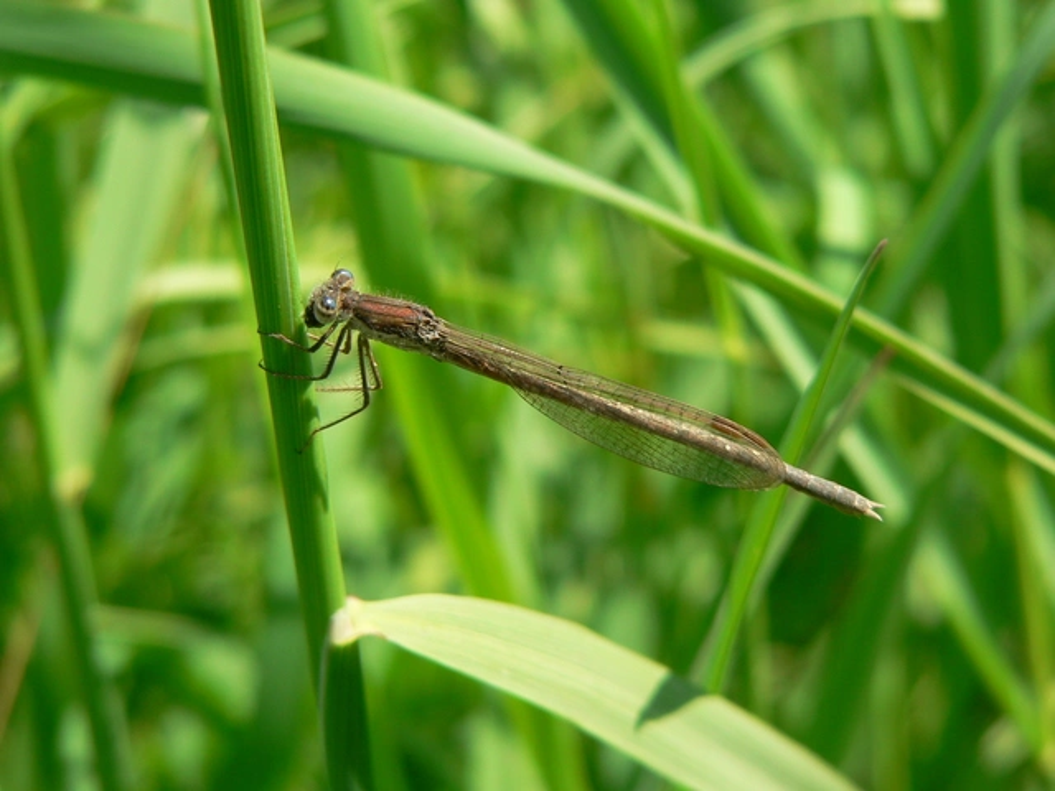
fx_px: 3078
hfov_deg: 19.4
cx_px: 528
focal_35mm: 101
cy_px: 396
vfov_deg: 14.6
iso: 80
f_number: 4
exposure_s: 1/320
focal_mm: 16.7
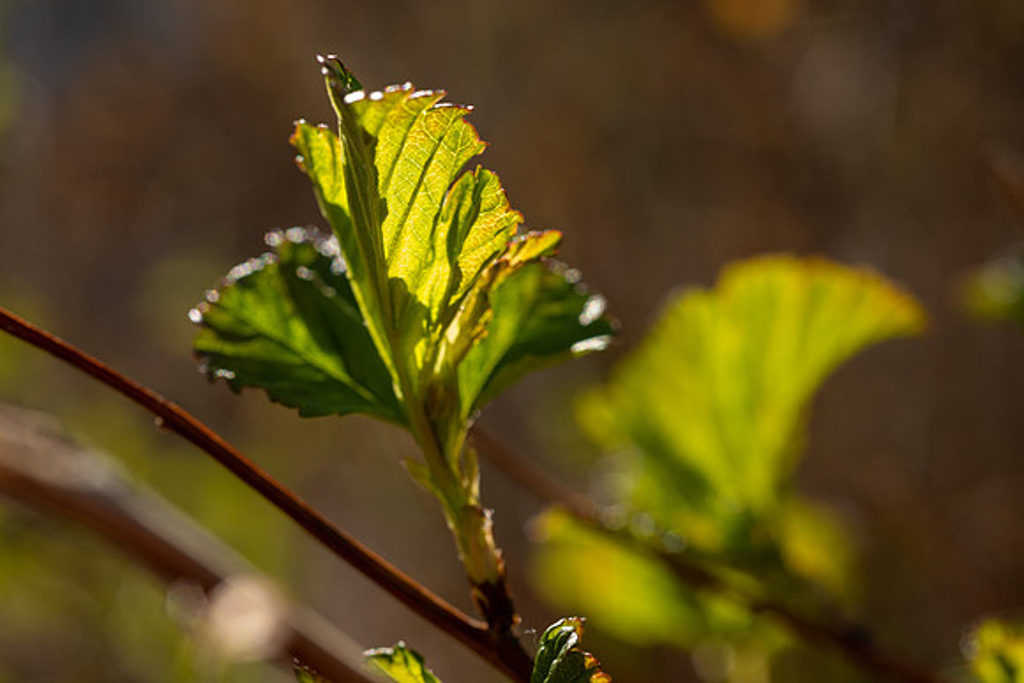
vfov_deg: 22.6
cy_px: 342
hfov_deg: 33.4
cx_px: 512
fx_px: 1707
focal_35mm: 60
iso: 250
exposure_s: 1/640
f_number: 10
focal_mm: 60
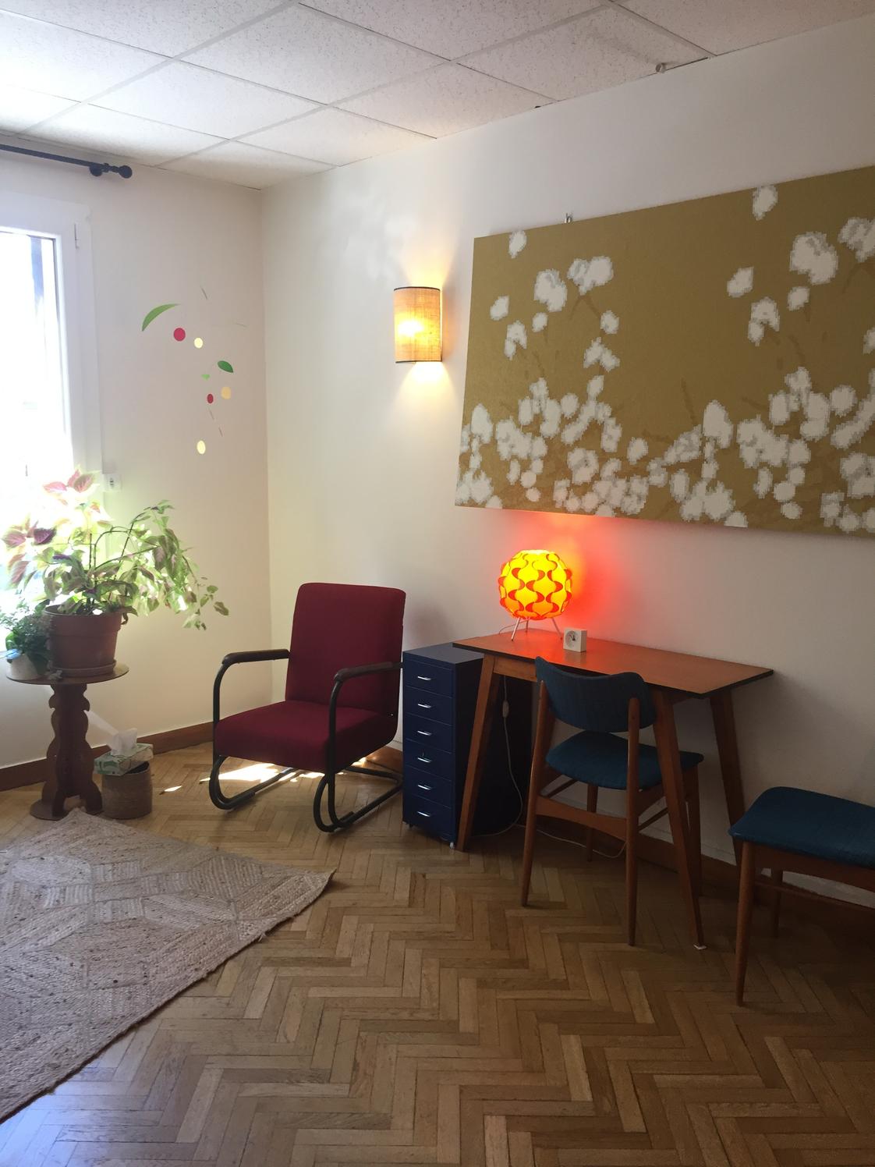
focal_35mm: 29
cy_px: 584
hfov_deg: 48.2
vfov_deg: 61.7
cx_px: 438
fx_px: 977
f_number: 2.2
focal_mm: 4.15
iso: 40
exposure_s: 1/33
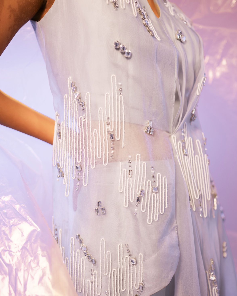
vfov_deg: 45.6
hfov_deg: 37.3
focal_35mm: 40
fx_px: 351
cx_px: 118
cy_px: 177
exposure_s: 1/400
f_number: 1.8
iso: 200
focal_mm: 35
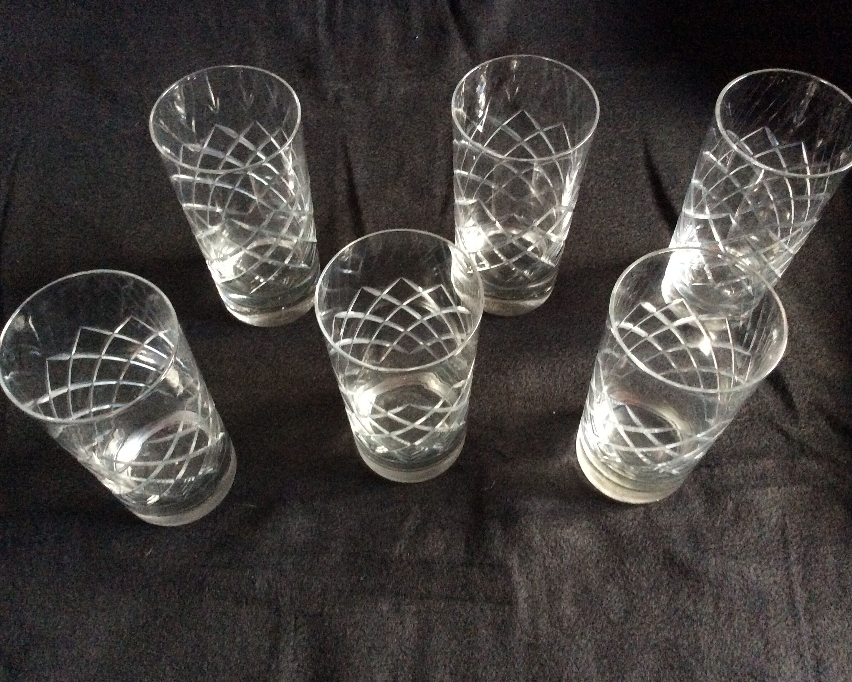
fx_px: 857
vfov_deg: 43.4
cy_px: 339
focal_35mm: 34
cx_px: 435
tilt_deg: -58.4
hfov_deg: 52.8
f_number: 2.4
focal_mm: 3.3
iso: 400
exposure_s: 1/17
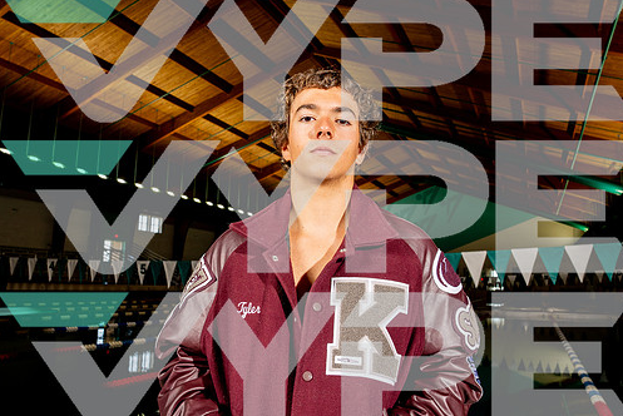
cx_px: 321
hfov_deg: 65.4
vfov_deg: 46.5
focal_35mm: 28
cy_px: 207
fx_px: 485
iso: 400
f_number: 7.1
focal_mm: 24
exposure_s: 1/125
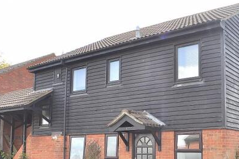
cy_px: 116
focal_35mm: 45
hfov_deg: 42.9
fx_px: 298
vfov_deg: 29.4
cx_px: 163
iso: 200
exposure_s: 1/200
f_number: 9
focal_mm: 18
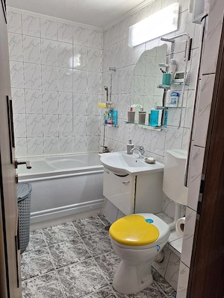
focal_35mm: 23
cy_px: 149
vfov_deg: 73.9
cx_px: 112
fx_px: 198
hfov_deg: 58.9
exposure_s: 1/50
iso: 64
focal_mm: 5.54
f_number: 1.8
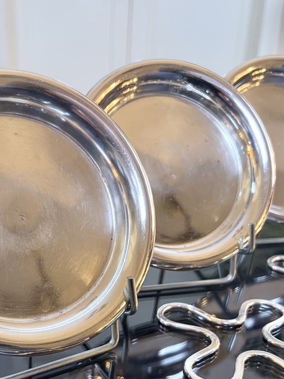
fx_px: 460
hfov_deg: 33.7
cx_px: 77
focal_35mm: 42
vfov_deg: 43.4
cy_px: 283
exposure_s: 1/50
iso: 400
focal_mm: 5.7
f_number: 1.5
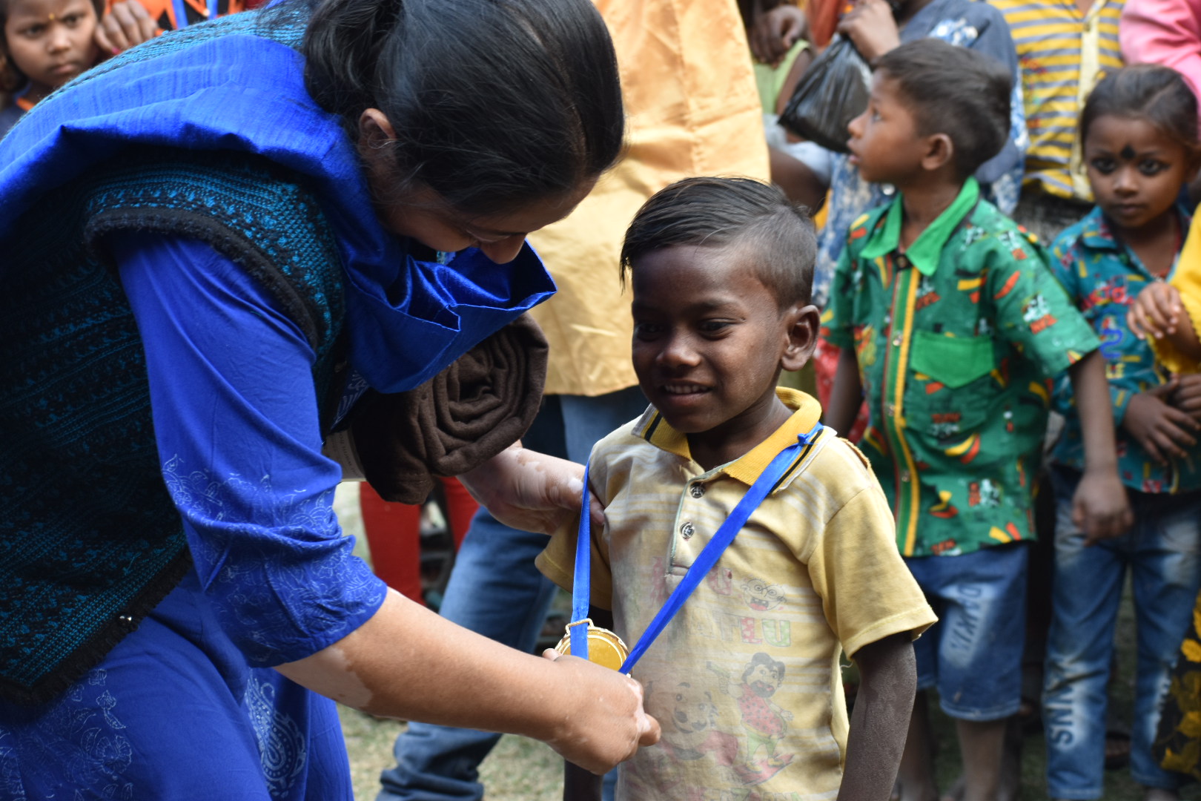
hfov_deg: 19.5
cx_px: 600
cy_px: 400
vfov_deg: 13.0
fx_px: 3503
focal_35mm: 105
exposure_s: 1/80
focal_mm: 70
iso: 220
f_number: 6.3
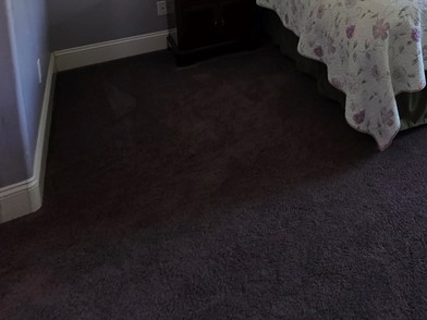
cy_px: -66
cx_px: 410
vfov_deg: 33.7
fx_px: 419
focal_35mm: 34
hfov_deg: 46.7
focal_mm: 2.2
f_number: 1.9
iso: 400
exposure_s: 1/60
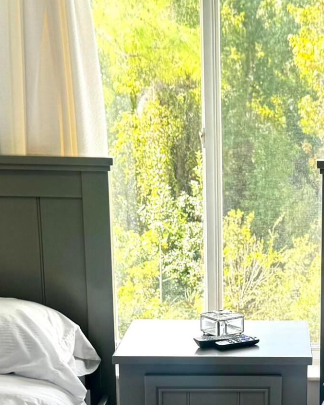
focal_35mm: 81
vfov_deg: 23.3
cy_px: 311
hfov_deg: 18.6
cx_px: 302
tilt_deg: -14.5
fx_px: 971
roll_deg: -0.7
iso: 80
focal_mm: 6.76
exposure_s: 1/308
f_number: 1.78
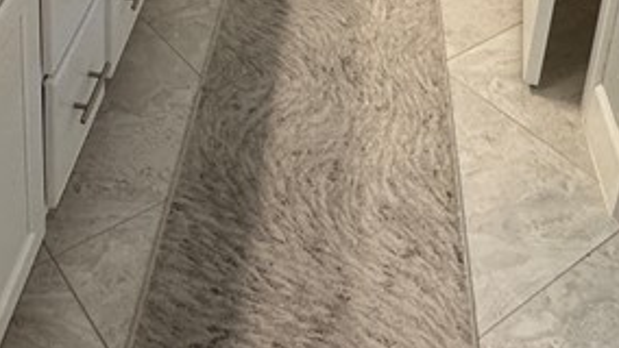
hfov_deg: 37.1
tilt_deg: -18.9
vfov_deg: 18.0
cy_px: -252
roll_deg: -1.5
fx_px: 903
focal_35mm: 55
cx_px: 168
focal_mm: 2.22
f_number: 2.2
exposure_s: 1/60
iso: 200
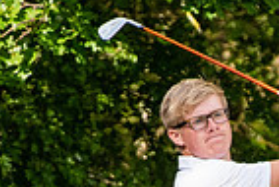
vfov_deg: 0.5
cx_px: 348
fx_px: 21412
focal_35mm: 2760
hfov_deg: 0.7
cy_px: 372
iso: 1000
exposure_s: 1/1600
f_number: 5.6
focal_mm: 450
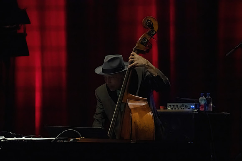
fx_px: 2689
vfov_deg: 3.4
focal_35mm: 400
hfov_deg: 5.2
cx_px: 121
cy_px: 80
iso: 25600
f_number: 6.3
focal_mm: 400
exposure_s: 1/320
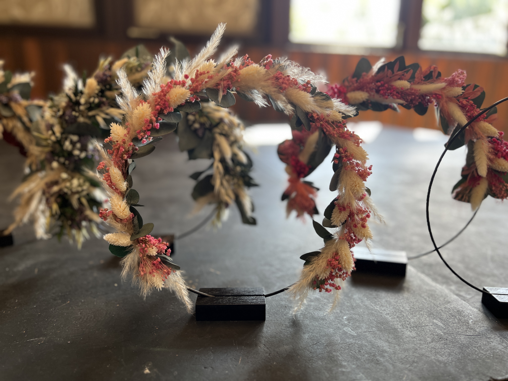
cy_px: 190
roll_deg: -0.2
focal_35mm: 26
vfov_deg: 53.1
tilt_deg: -15.6
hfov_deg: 67.3
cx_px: 254
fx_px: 382
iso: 80
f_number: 1.5
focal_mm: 5.7
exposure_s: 1/121
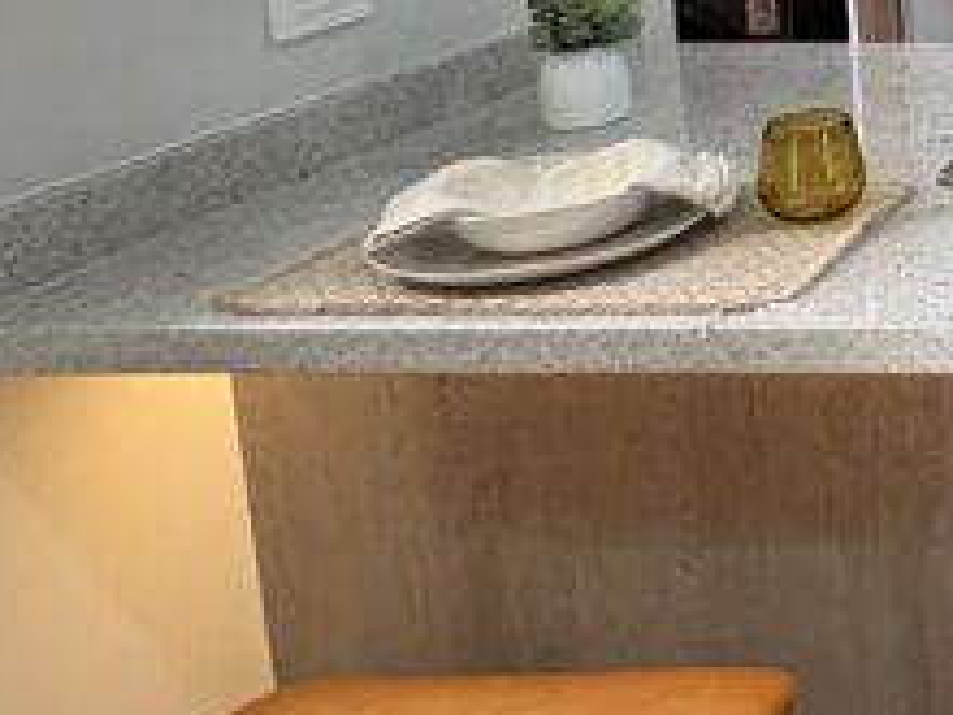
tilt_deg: -7.7
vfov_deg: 26.2
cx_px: 1507
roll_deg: +0.6
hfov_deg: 25.5
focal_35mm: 51
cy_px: -87
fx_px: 1404
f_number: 2.2
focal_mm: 2.22
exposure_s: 1/60
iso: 200
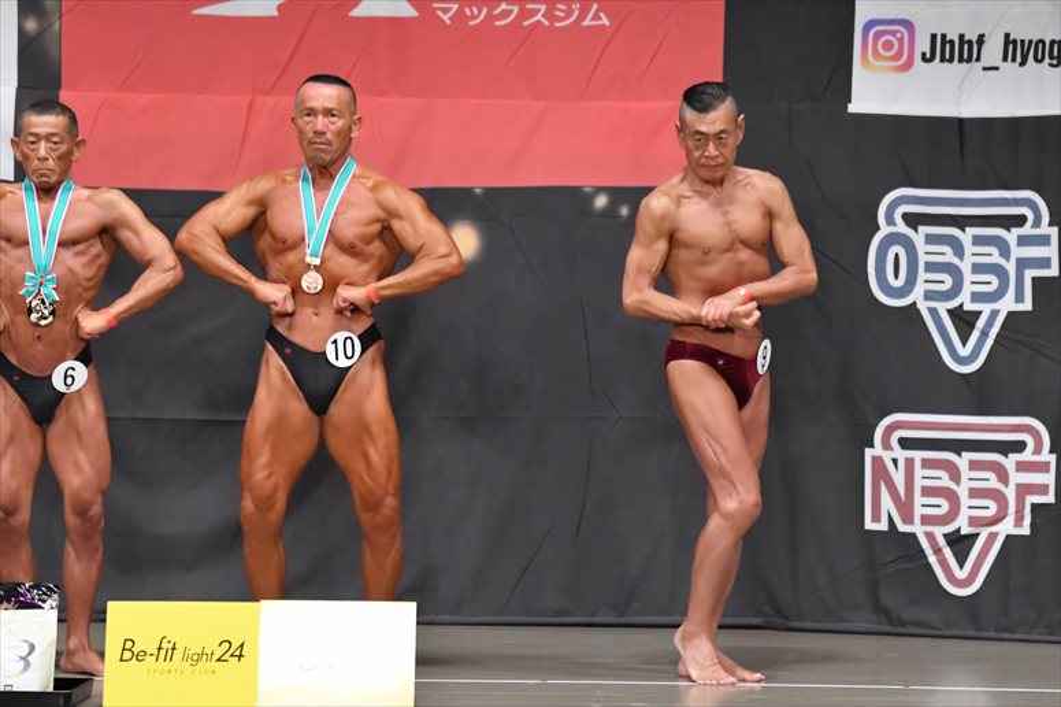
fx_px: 6628
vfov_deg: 6.1
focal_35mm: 225
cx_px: 530
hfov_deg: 9.2
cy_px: 354
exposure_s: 1/400
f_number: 5.6
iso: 6400
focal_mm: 150
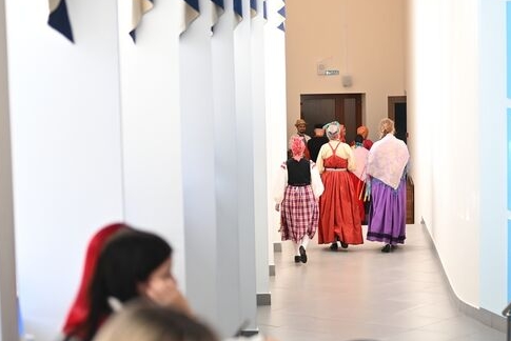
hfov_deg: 19.7
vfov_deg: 13.3
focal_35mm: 103
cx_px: 343
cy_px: 171
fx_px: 1463
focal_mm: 50
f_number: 1.8
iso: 320
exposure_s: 1/500
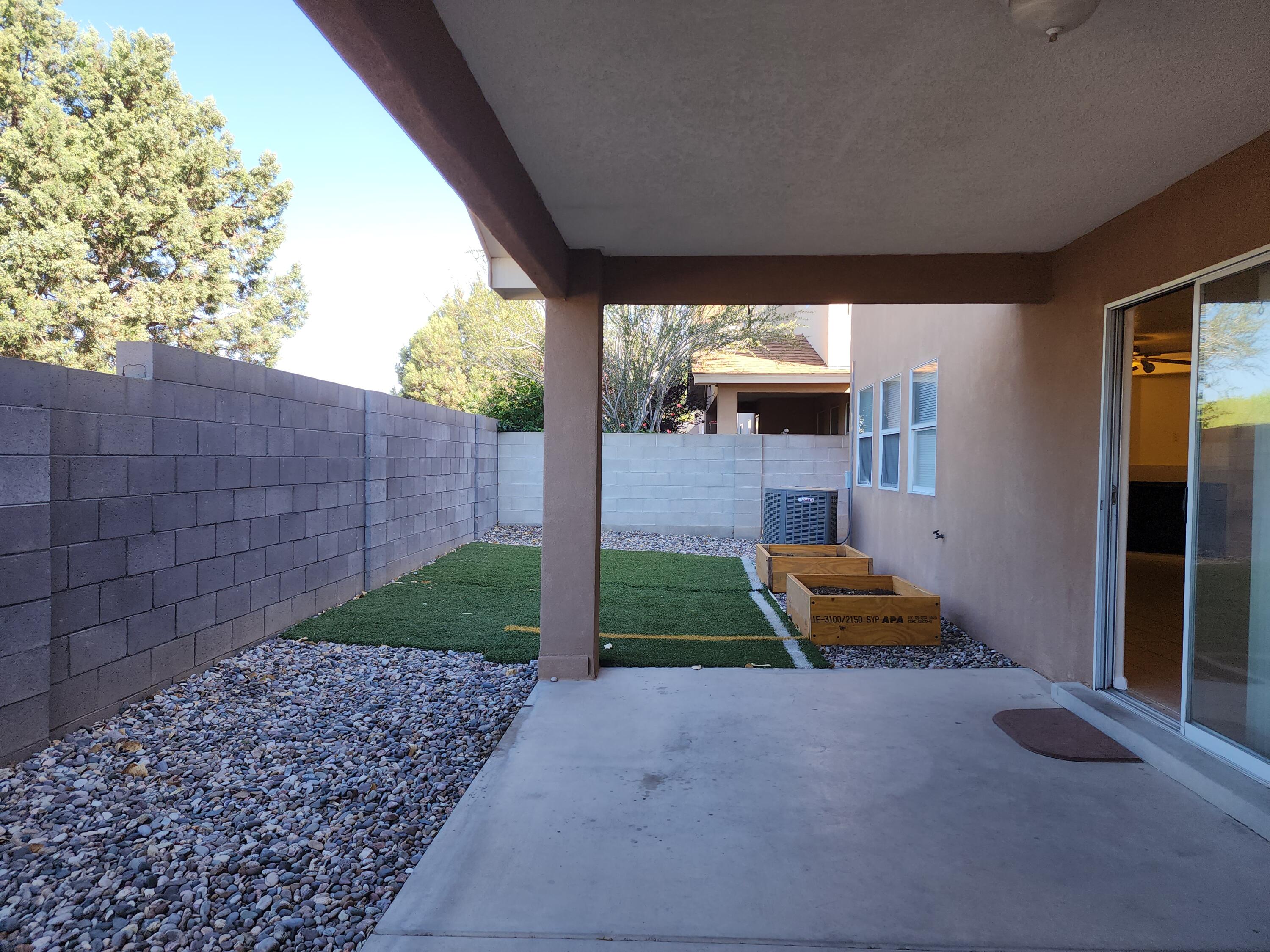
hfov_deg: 73.9
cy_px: 476
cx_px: 635
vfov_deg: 58.9
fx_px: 844
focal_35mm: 23
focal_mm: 6.4
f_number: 1.8
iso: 12
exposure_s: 1/140
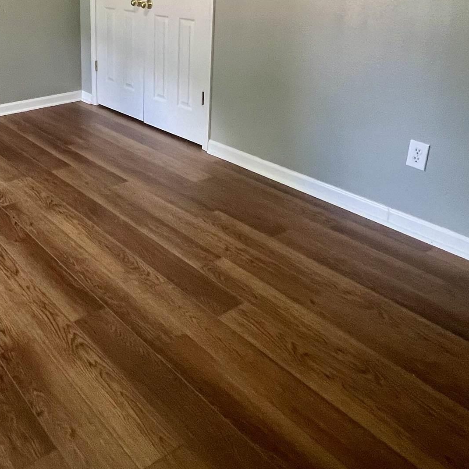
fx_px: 506
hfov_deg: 45.9
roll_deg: +2.5
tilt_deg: -13.9
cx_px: 64
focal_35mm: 33
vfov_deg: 46.9
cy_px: 89
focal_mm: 1.57
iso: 250
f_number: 1.8
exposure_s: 1/60
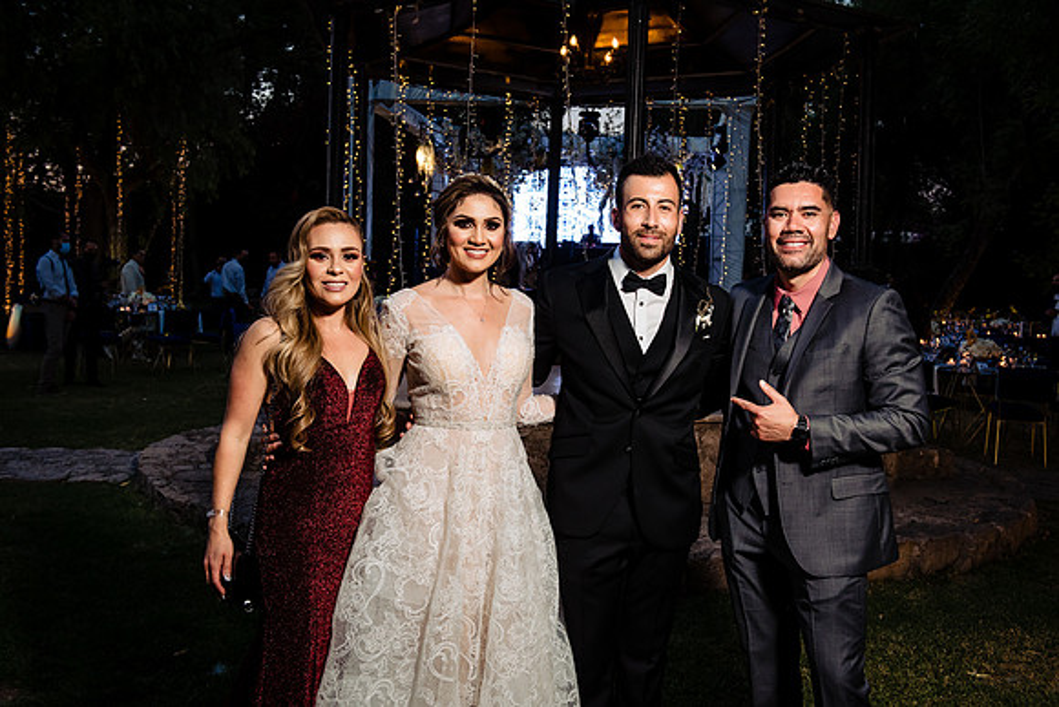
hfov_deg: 50.7
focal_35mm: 38
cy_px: 354
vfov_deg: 35.1
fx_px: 1118
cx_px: 530
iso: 1250
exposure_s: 1/200
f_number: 6.3
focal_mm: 38
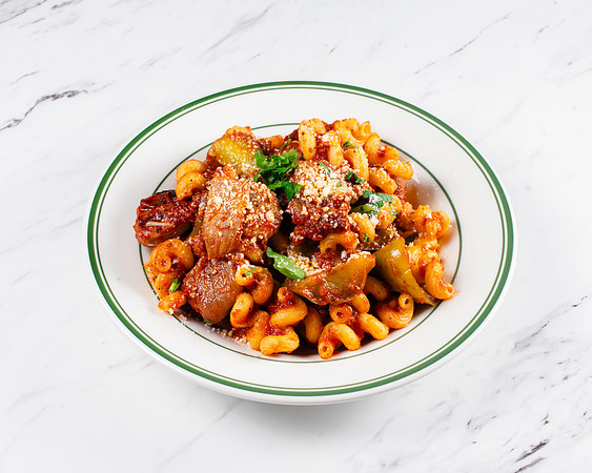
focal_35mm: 64
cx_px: 301
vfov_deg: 23.7
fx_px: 1126
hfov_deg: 29.5
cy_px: 244
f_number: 13
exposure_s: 1/250
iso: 200
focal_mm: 50
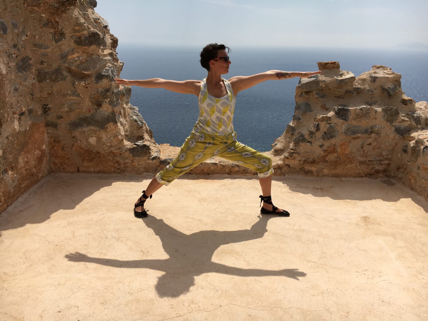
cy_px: 160
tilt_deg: -16.8
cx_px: 214
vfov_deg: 48.2
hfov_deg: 61.7
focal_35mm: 29
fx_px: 359
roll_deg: -0.8
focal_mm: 4.15
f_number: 2.2
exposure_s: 1/4049
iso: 25
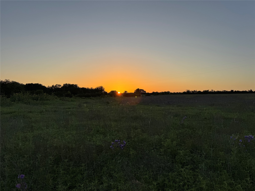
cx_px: 128
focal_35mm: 24
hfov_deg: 71.6
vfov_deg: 56.8
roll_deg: -0.3
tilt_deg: +0.8
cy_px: 96
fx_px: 177
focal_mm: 6.76
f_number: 1.78
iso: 80
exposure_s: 1/2415
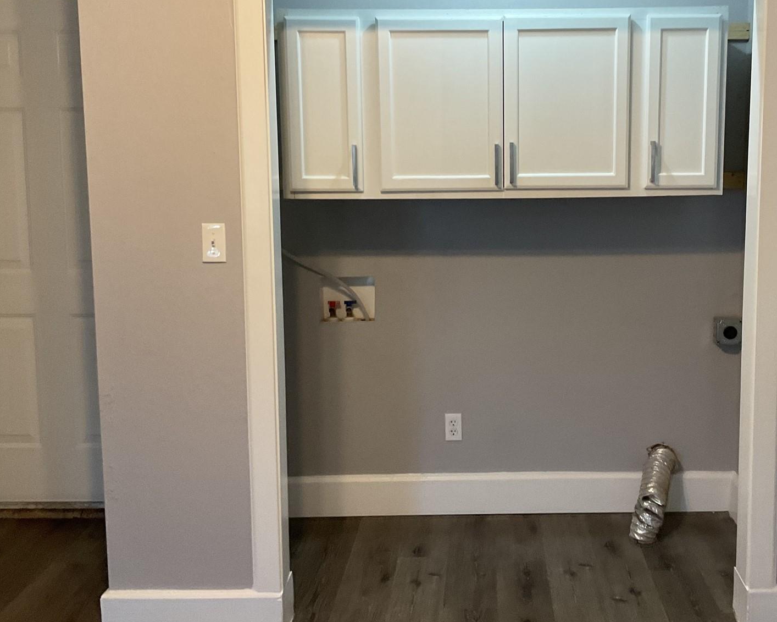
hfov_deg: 44.3
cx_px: 496
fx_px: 943
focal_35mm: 41
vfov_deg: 36.4
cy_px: 269
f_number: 1.8
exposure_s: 1/60
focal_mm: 3
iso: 125
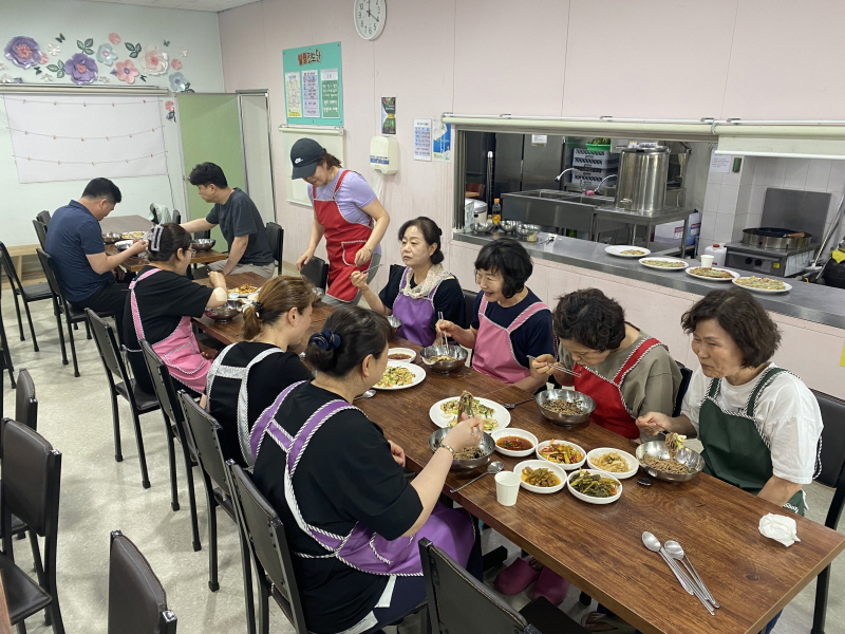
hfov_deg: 67.3
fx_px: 635
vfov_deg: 53.1
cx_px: 422
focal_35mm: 26
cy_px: 317
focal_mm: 4.25
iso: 100
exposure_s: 1/60
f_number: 1.8
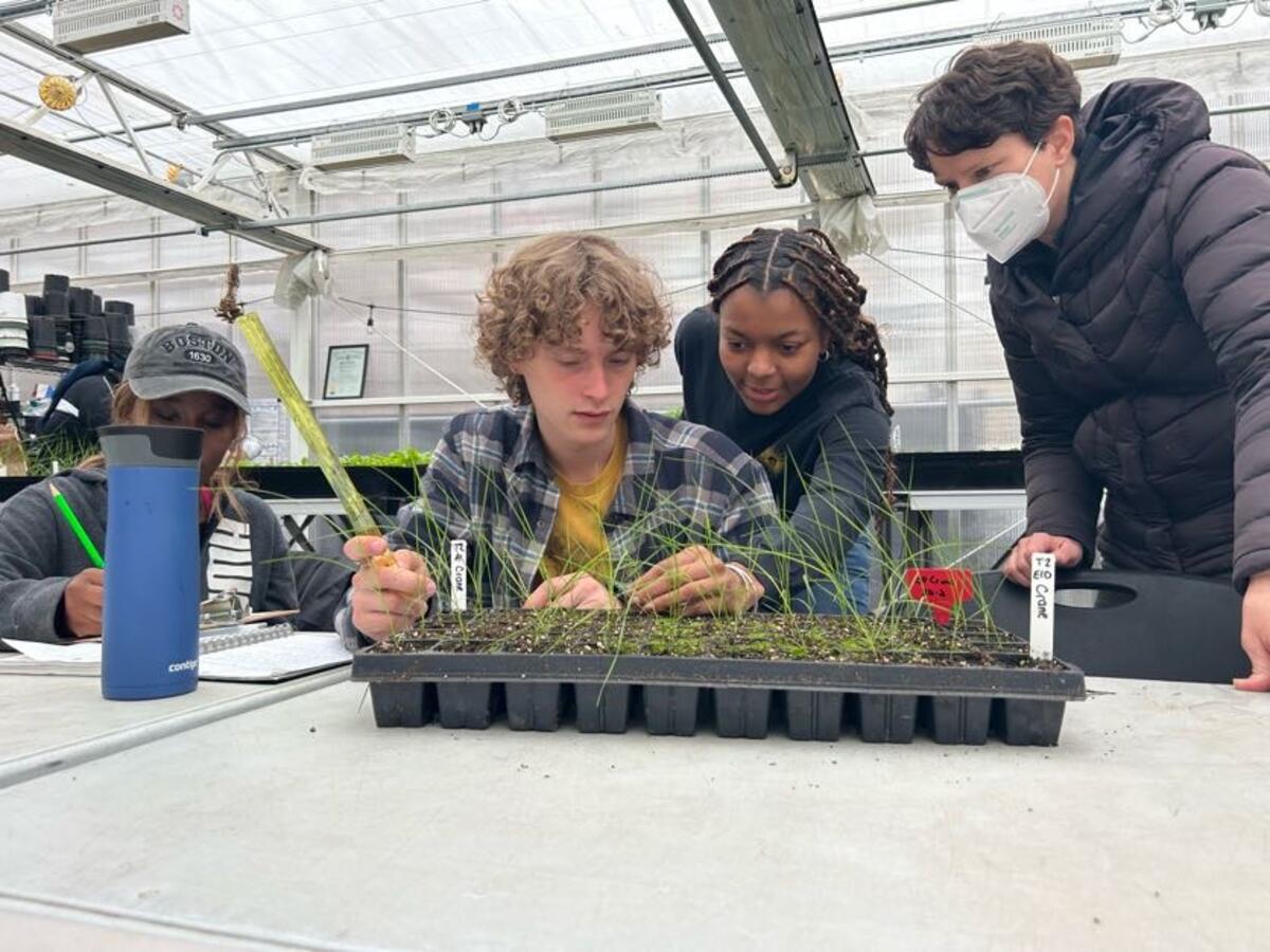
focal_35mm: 26
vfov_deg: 53.1
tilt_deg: +2.0
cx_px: 635
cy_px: 476
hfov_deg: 67.3
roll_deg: +0.2
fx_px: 954
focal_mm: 5.7
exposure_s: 1/431
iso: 50
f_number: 1.5
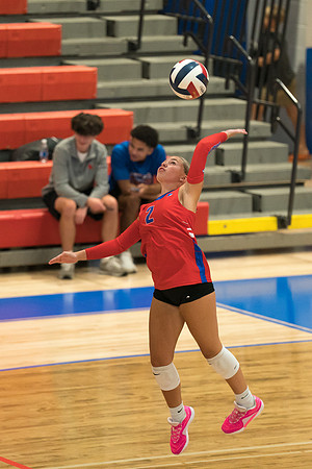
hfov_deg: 4.7
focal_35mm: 291
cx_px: 165
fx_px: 3782
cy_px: 213
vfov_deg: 7.1
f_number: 2.8
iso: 4000
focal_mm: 178
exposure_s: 1/1000
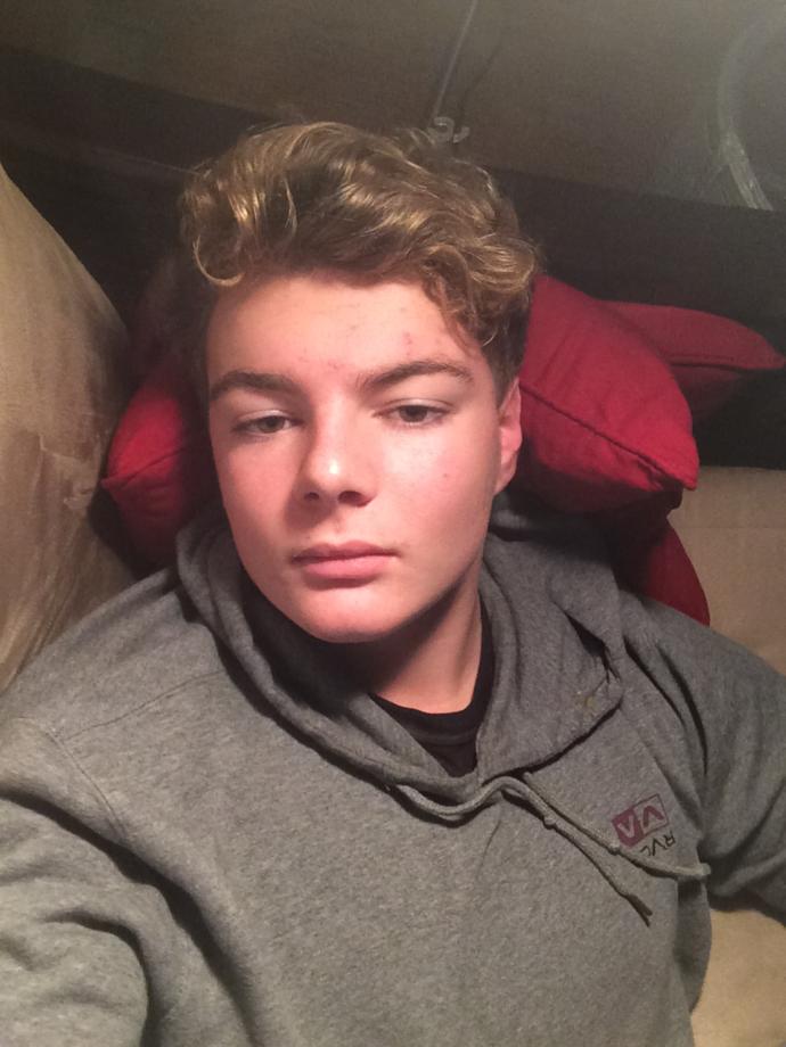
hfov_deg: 45.4
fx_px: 939
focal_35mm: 31
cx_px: 393
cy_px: 524
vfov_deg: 58.4
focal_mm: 2.15
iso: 320
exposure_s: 1/30
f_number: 2.4
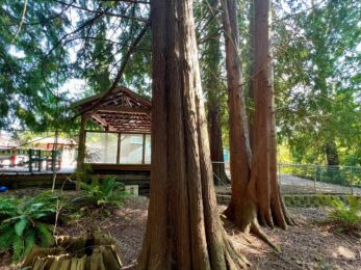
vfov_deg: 81.3
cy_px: 153
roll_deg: -0.8
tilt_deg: +5.3
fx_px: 156
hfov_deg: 98.0
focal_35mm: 15
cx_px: 192
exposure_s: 1/99
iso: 200
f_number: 1.8
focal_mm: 1.57
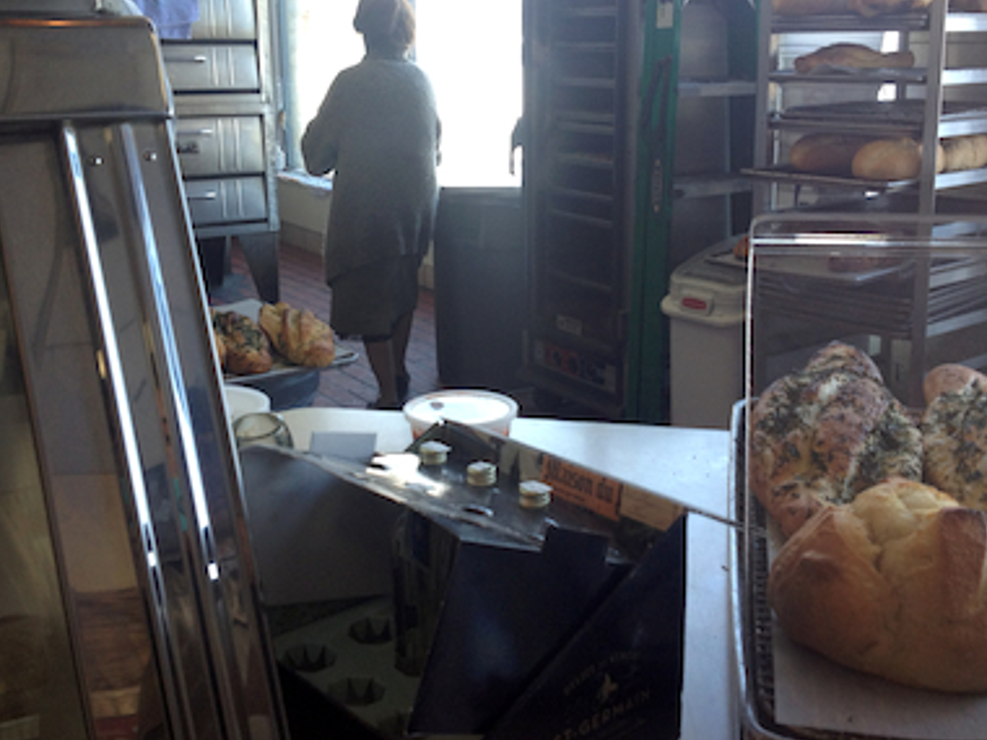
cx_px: 509
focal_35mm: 46
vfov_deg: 31.4
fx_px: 1312
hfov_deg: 41.2
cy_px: 284
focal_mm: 4.28
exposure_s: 1/120
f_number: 2.4
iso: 64
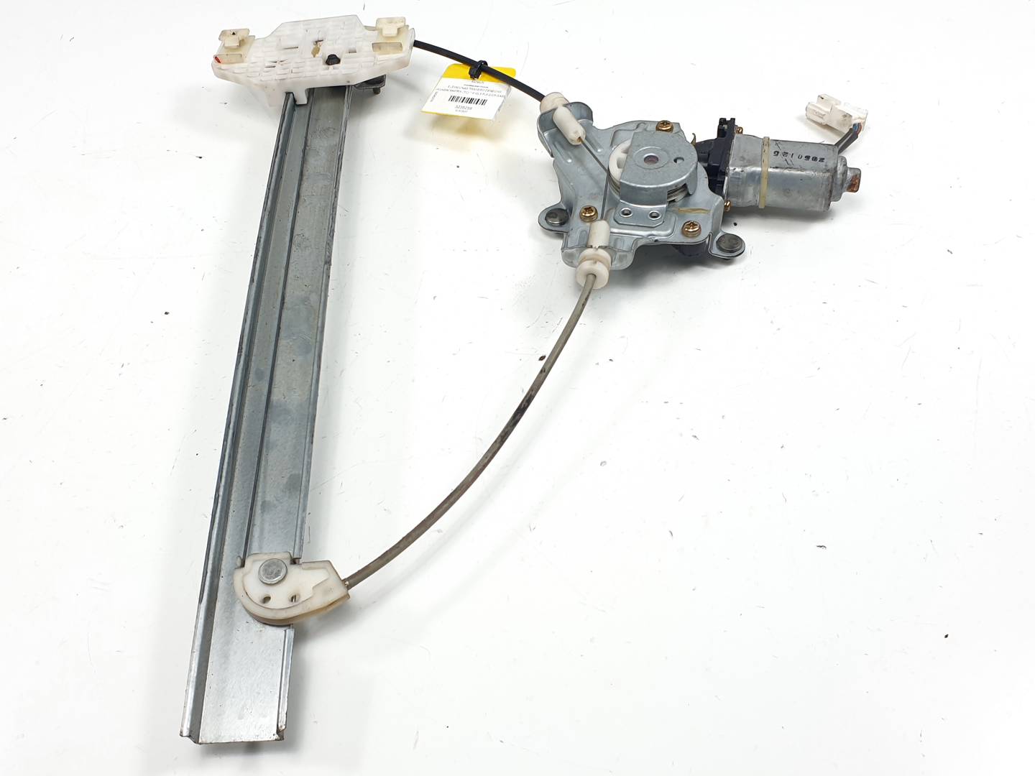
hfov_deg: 67.3
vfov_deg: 53.1
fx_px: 777
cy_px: 388
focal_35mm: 26
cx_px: 518
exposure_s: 1/209
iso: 50
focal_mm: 4.3
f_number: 2.4
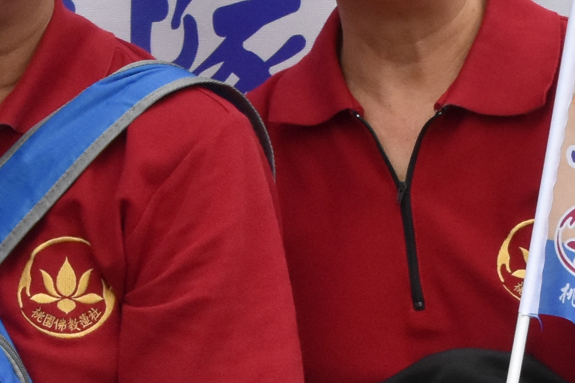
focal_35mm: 136
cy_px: 345
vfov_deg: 10.0
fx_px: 2172
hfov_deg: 15.1
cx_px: 310
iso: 1600
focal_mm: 18
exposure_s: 1/400
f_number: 10
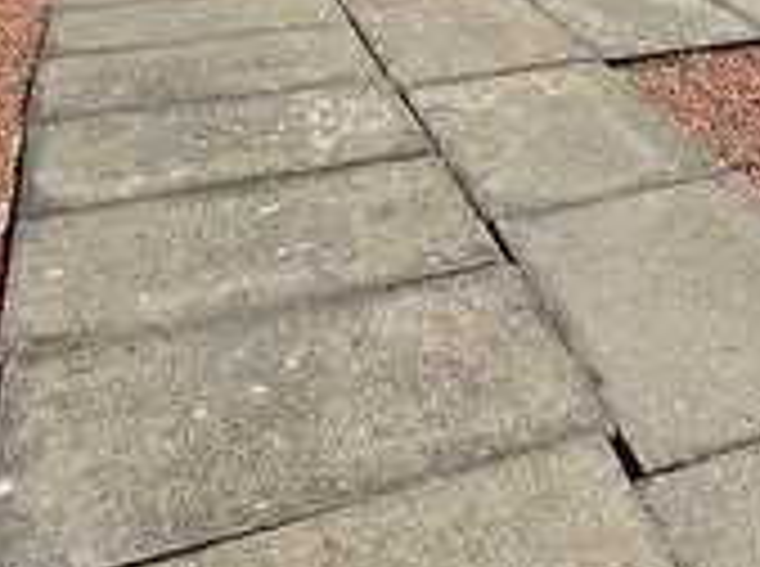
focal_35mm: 54
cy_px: -308
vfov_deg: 21.9
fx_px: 1183
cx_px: 773
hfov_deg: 32.5
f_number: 1.9
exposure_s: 1/2000
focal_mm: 2.2
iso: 40
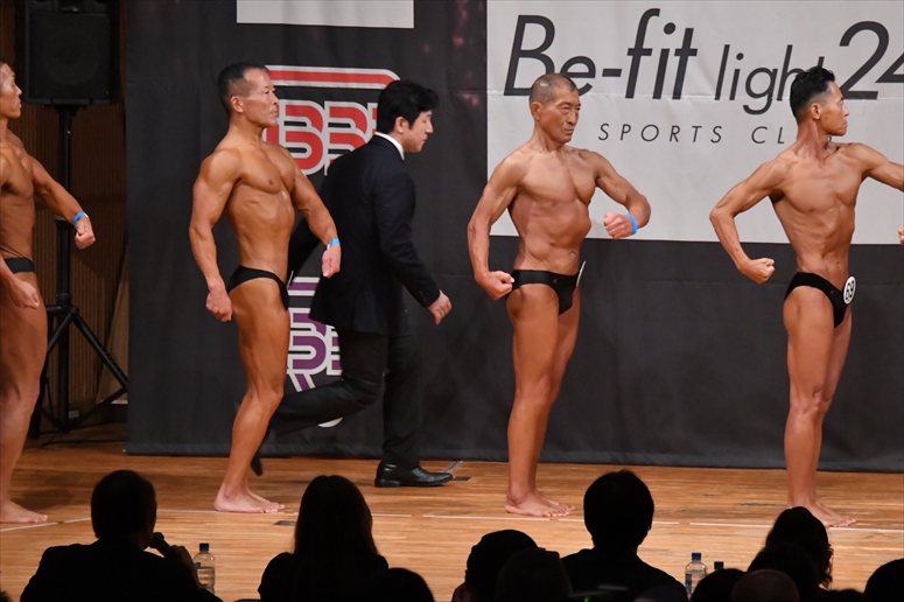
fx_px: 6400
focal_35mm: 255
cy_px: 301
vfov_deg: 5.4
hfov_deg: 8.1
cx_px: 452
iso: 7200
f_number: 5.6
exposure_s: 1/400
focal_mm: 170
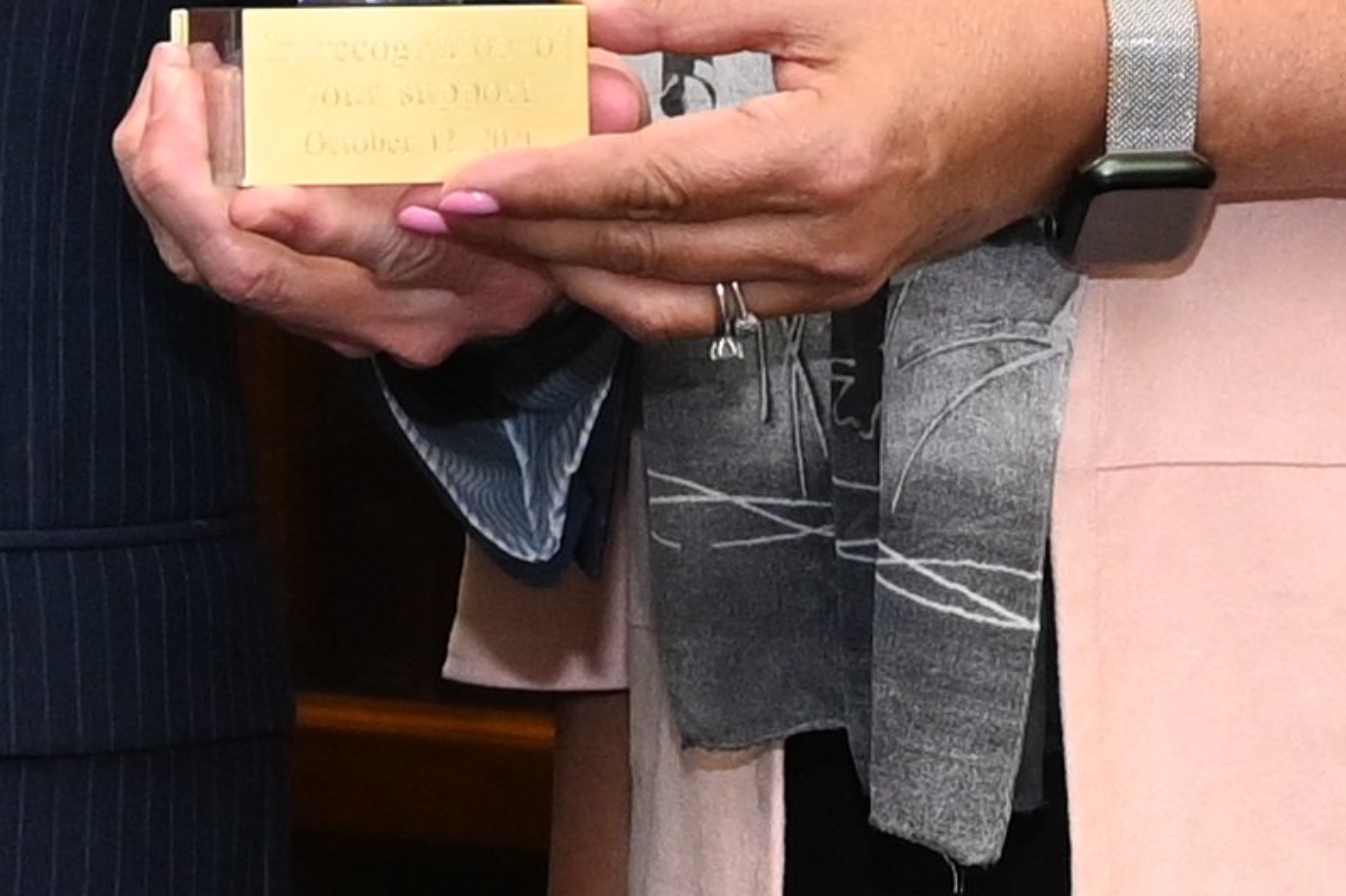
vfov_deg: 4.0
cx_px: 351
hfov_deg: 6.0
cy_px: -489
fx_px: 12818
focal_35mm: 343
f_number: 5.6
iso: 1600
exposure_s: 1/200
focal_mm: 45
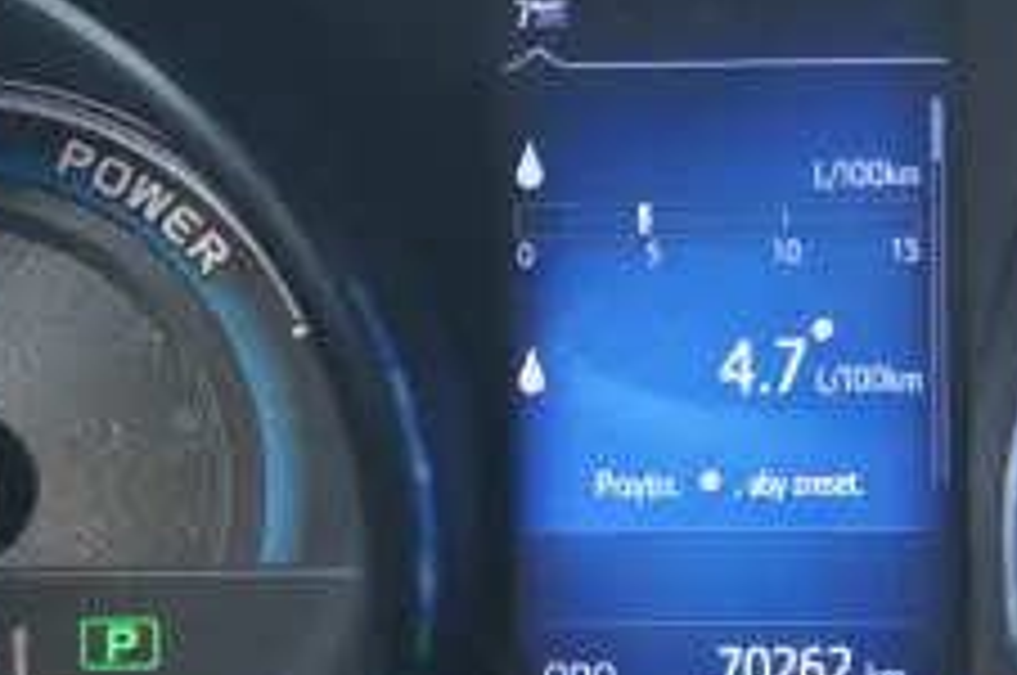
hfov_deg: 17.2
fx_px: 3357
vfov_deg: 11.5
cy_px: 477
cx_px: 580
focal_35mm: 119
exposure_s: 1/50
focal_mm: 28
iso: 500
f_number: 4.5
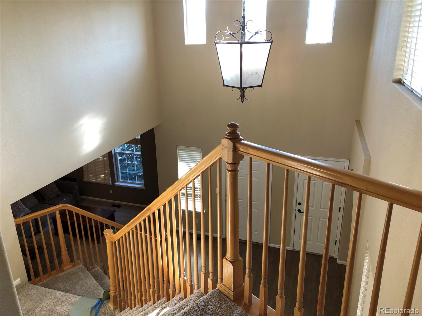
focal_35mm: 28
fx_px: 341
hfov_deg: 63.4
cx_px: 211
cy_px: 158
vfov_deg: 49.7
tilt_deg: -20.9
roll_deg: +1.6
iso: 25
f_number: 1.8
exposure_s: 1/30
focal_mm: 4
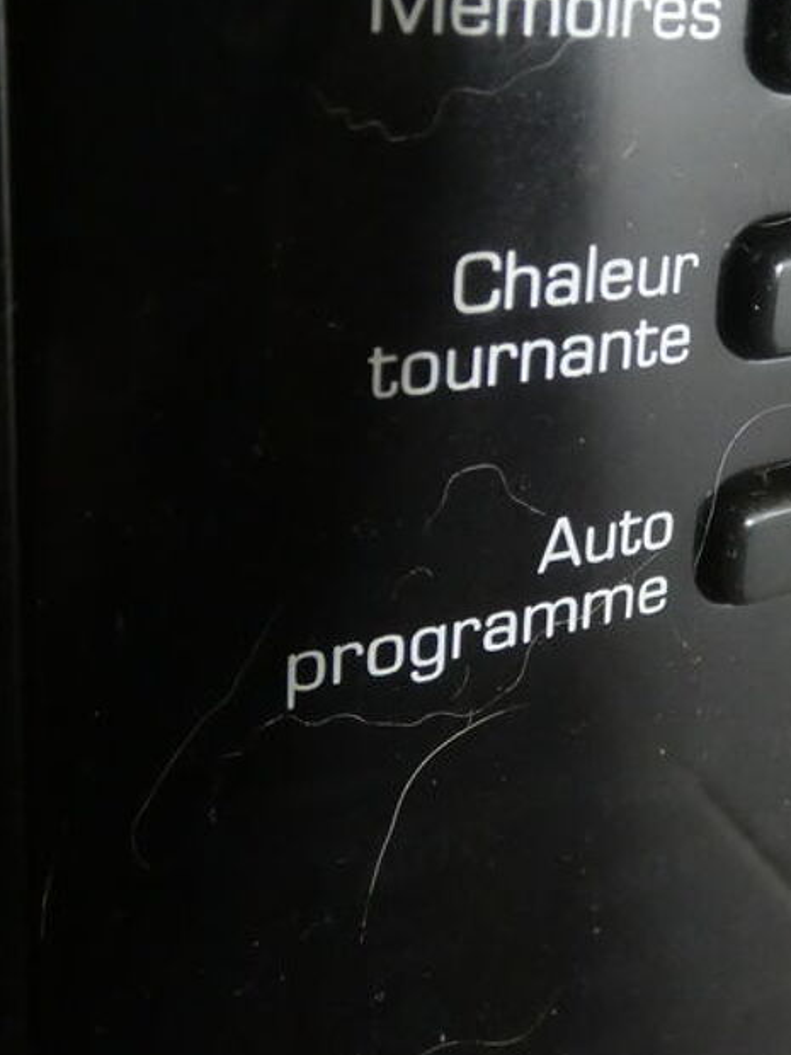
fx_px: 1310
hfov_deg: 32.8
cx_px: 619
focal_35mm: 43
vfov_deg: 42.1
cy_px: 227
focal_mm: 3.6
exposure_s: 1/60
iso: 800
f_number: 2.8
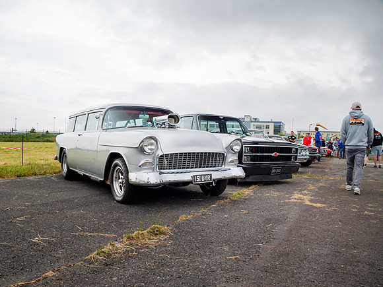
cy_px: 156
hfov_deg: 64.1
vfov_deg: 50.3
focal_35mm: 28
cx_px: 177
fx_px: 305
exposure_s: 1/320
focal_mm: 12
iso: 250
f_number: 3.5
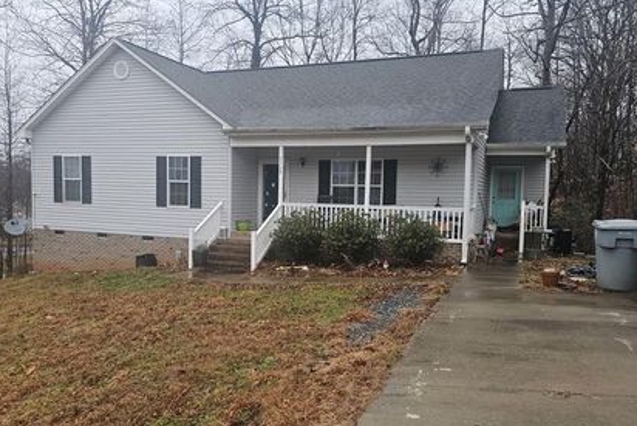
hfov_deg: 63.6
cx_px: 320
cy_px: 227
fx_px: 513
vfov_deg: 45.0
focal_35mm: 29
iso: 100
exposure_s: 1/359
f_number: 1.7
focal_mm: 6.3
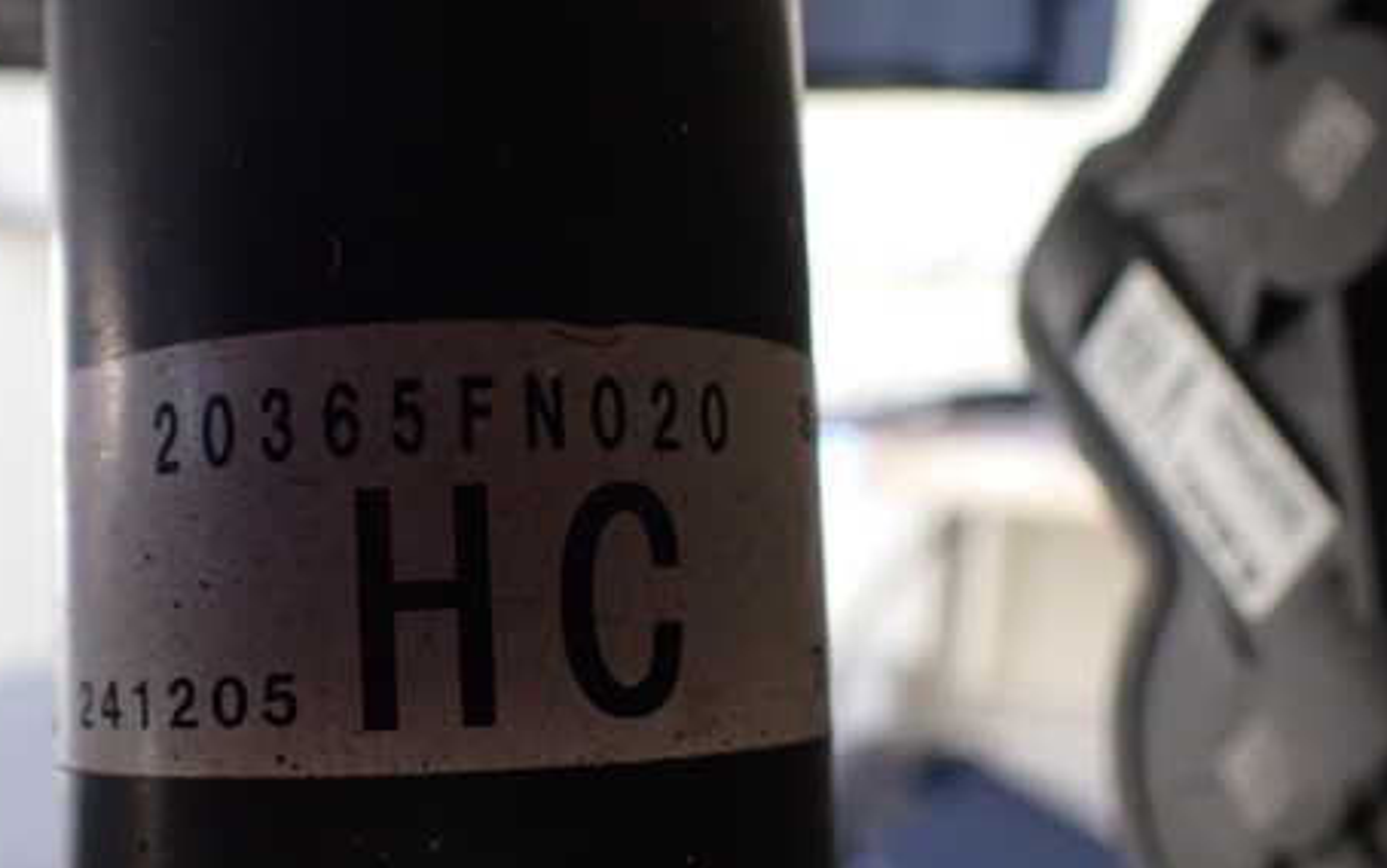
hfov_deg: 46.8
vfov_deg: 30.4
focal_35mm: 42
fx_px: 1588
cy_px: 538
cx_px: 529
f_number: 2.3
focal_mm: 5.4
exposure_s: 1/125
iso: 400
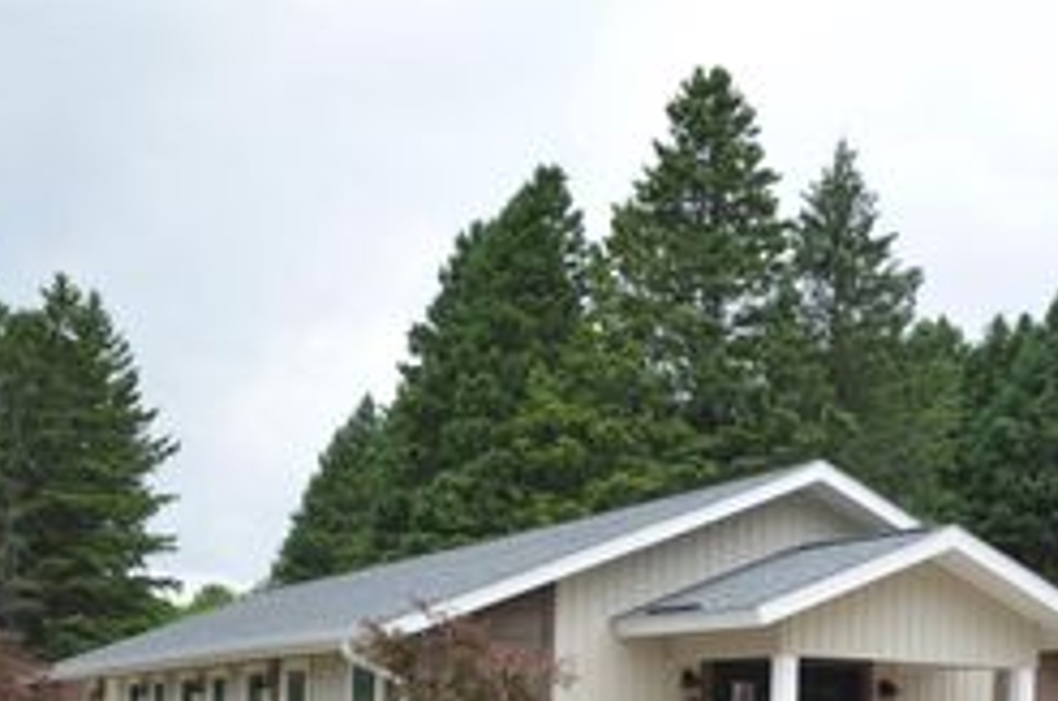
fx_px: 1789
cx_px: 740
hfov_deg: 32.5
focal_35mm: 61
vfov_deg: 21.4
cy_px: 710
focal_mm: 20
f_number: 6.3
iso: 100
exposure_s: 1/160
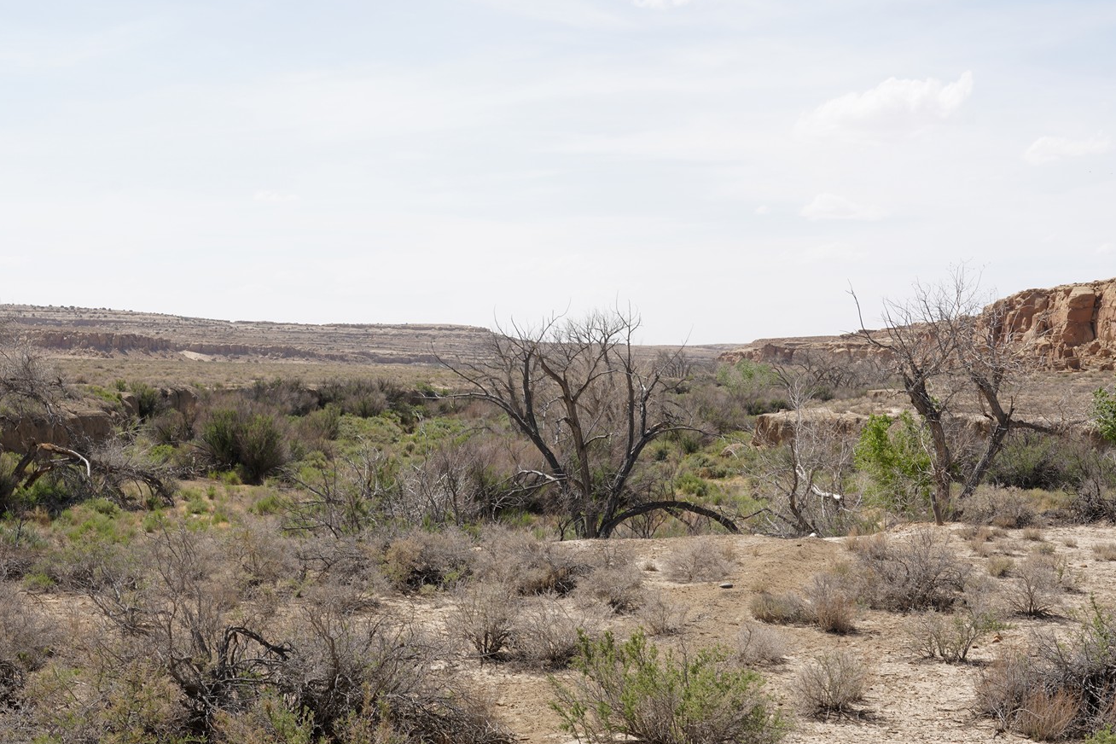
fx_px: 1612
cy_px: 545
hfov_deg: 38.1
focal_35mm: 52
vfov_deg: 25.7
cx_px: 464
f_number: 13
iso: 100
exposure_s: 1/100
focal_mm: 34
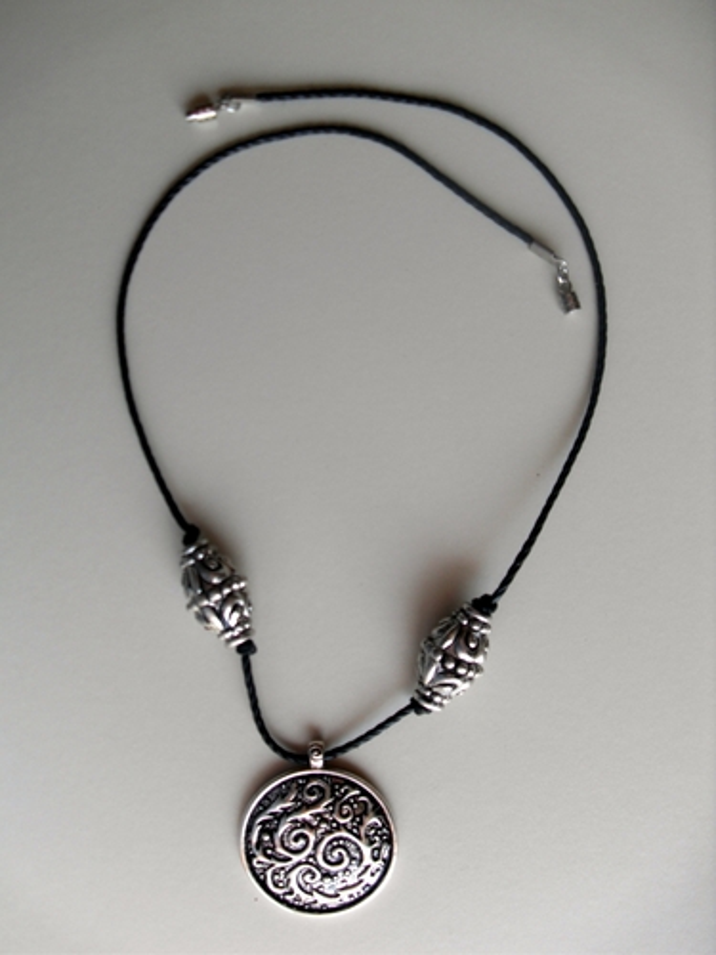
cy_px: 478
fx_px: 938
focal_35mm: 34
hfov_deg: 41.8
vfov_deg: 54.0
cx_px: 358
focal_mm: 6.3
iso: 80
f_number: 2.8
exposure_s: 1/125
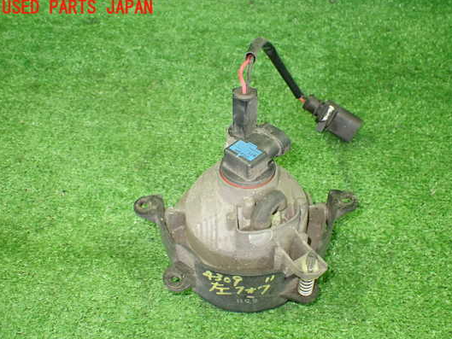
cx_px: 254
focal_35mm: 34
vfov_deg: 41.7
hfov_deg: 53.8
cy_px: 190
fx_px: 444
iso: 800
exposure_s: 1/40
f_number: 2.3
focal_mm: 5.4
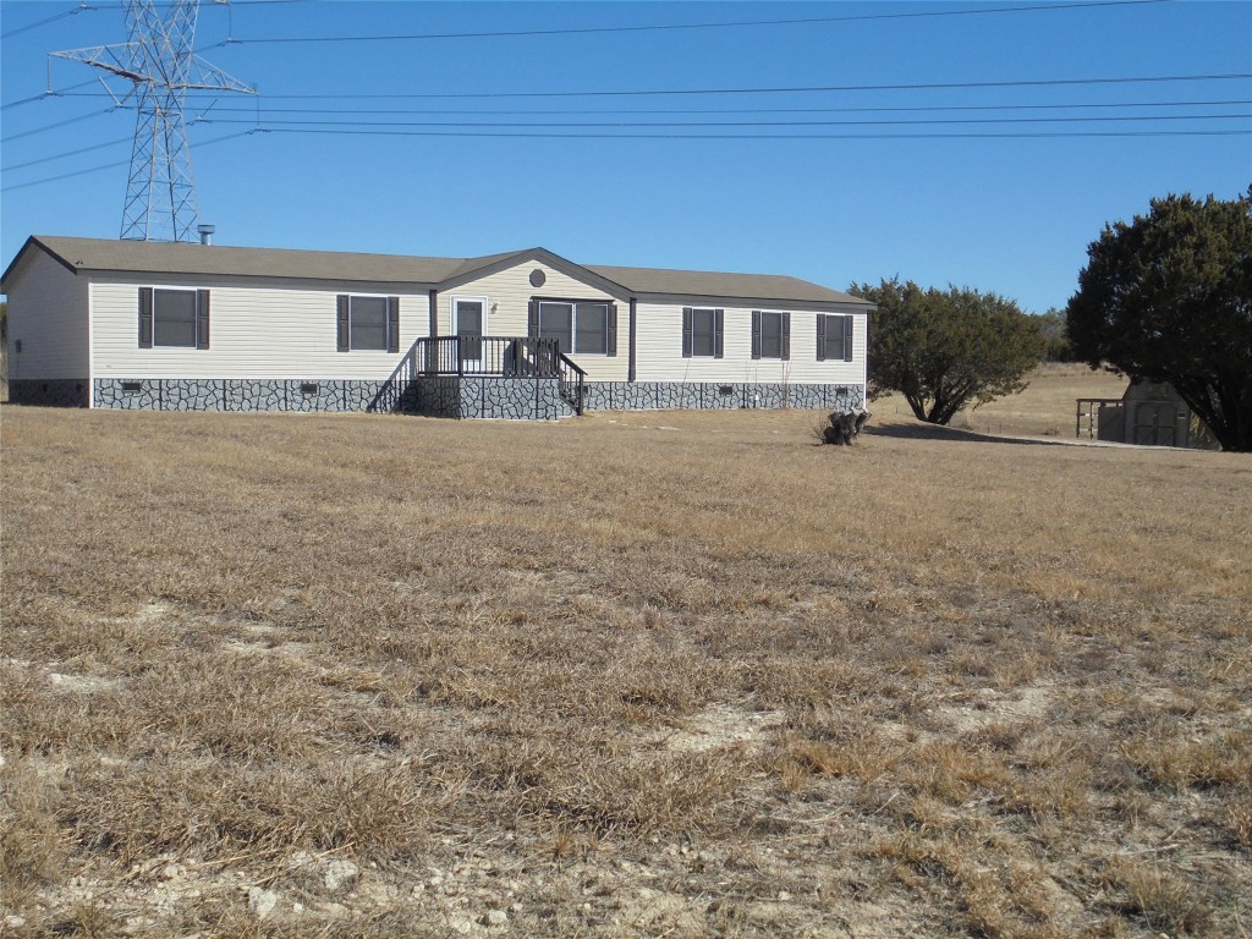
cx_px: 626
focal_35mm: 43
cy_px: 470
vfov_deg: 33.6
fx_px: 1555
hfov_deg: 43.9
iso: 100
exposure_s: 1/100
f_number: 14.1
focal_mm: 7.8
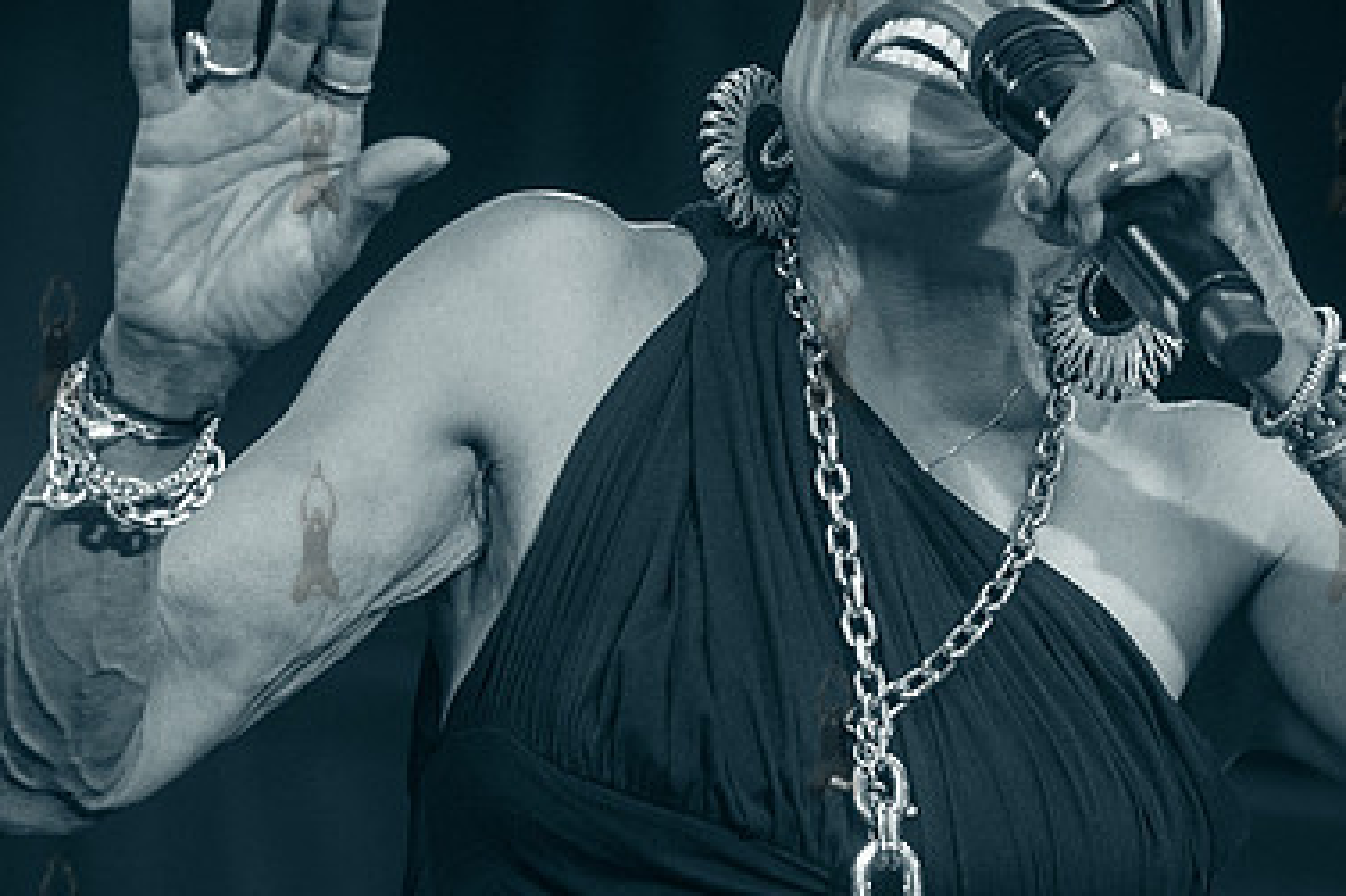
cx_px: 893
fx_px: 9156
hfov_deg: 8.4
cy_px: 204
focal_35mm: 245
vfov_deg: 5.6
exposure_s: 1/1000
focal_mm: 120
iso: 2500
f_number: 4
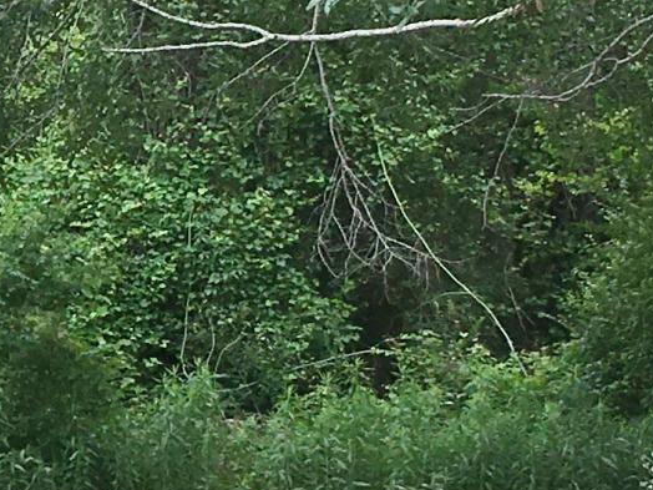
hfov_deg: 11.6
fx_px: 3131
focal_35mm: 166
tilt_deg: -1.5
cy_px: 404
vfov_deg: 8.9
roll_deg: -0.3
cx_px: -194
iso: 25
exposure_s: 1/620
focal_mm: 4.15
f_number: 2.2
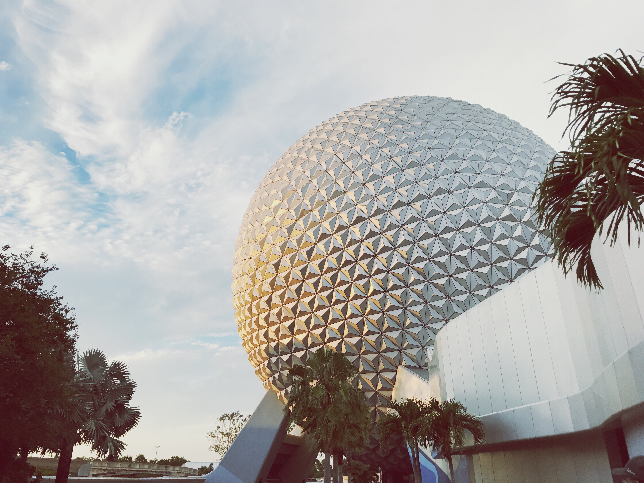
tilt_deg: +27.1
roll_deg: -2.2
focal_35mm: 28
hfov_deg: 63.4
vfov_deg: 49.7
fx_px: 521
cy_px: 242
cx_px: 322
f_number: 1.8
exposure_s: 1/656
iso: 20
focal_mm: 3.99
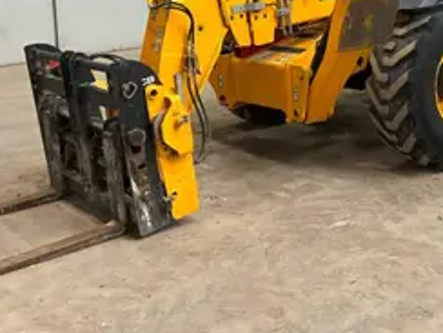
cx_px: 287
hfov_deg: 33.5
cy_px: 29
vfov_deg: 24.9
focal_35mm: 57
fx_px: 729
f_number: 1.8
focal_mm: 3
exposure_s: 1/60
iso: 160
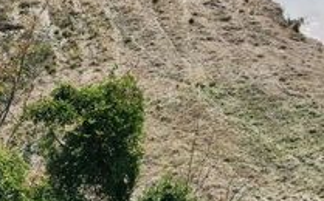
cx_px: 276
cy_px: -77
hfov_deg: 14.8
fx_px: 1235
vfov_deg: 9.1
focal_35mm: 140
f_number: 6.3
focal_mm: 10.26
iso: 100
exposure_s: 1/500
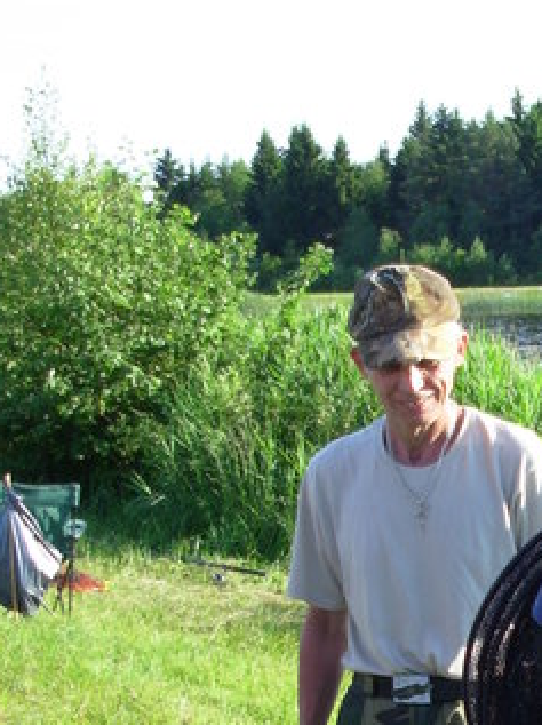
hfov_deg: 14.9
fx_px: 2008
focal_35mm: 96
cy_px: 725
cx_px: 638
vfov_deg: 19.8
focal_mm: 6.3
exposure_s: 1/279
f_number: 2.9
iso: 50
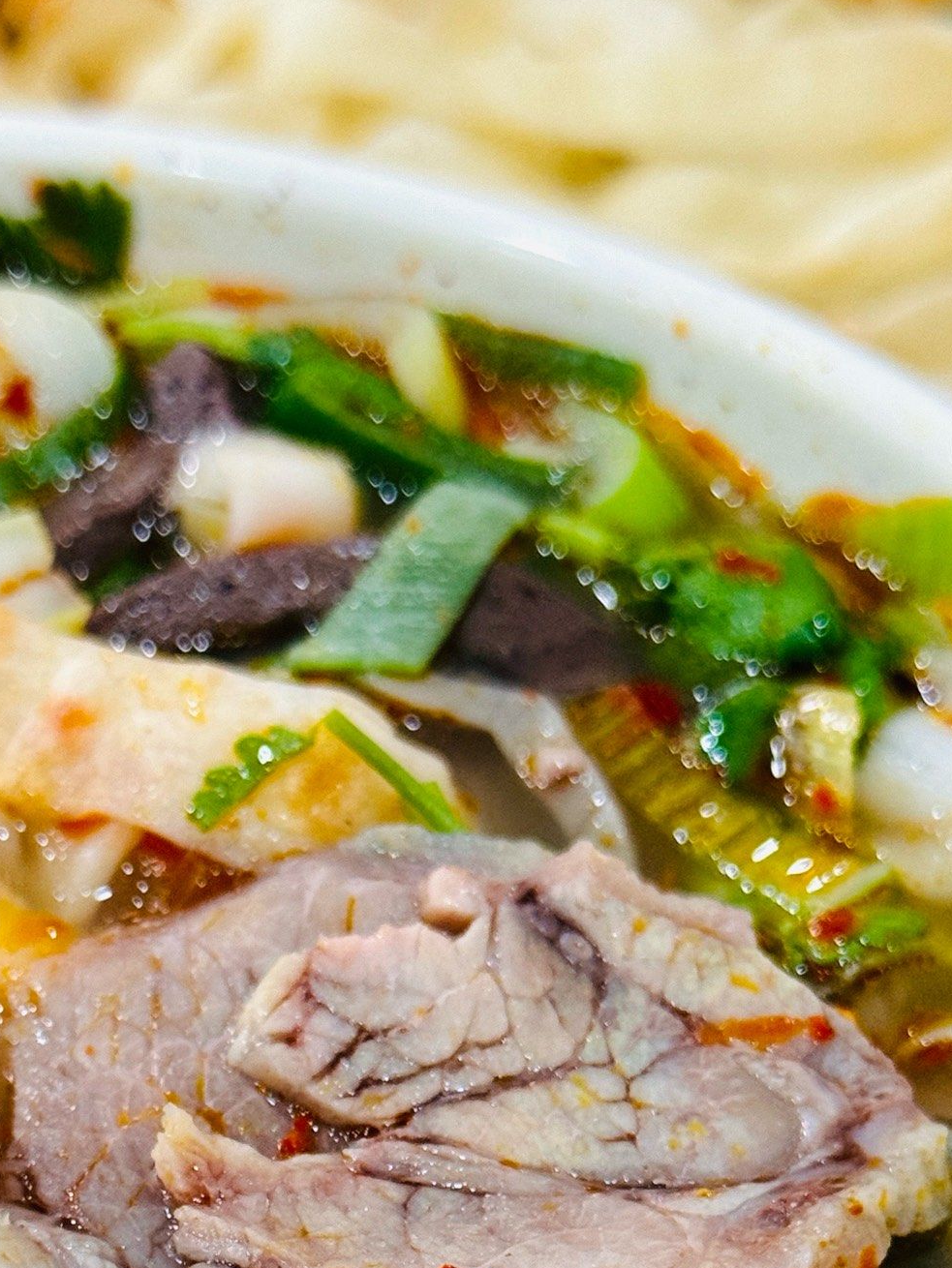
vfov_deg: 19.2
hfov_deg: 14.8
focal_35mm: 100
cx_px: 367
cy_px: 1179
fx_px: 3666
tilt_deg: -45.7
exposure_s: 1/50
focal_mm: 6.86
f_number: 1.78
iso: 160
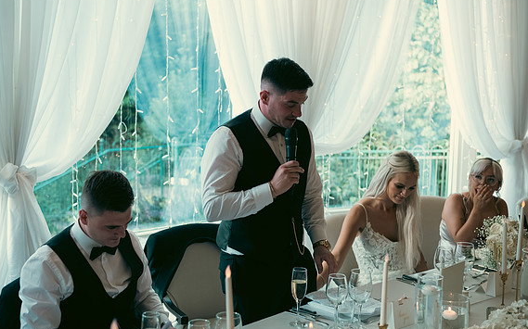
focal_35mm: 52
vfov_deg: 24.8
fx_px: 748
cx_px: 263
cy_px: 165
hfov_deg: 38.9
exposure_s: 1/160
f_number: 3.5
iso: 400
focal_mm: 50
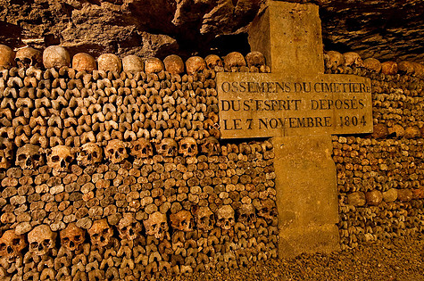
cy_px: 135
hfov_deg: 78.2
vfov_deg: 57.0
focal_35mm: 22
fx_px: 259
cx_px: 182
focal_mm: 12
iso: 200
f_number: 8
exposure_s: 2
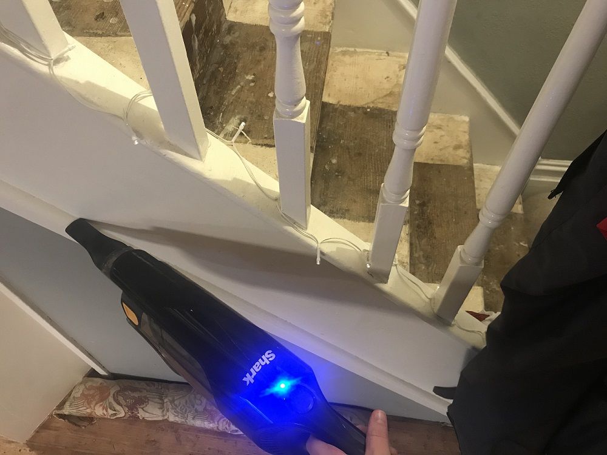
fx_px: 491
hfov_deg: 63.4
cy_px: 228
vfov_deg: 49.7
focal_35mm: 28
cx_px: 304
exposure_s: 1/10
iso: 100
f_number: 1.8
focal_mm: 3.99
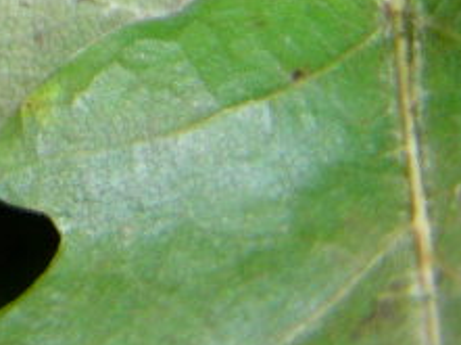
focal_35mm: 246
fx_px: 3271
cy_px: -418
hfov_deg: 7.7
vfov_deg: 5.8
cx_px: -524
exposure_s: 1/3.9
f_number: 3.5
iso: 126
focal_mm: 8.8
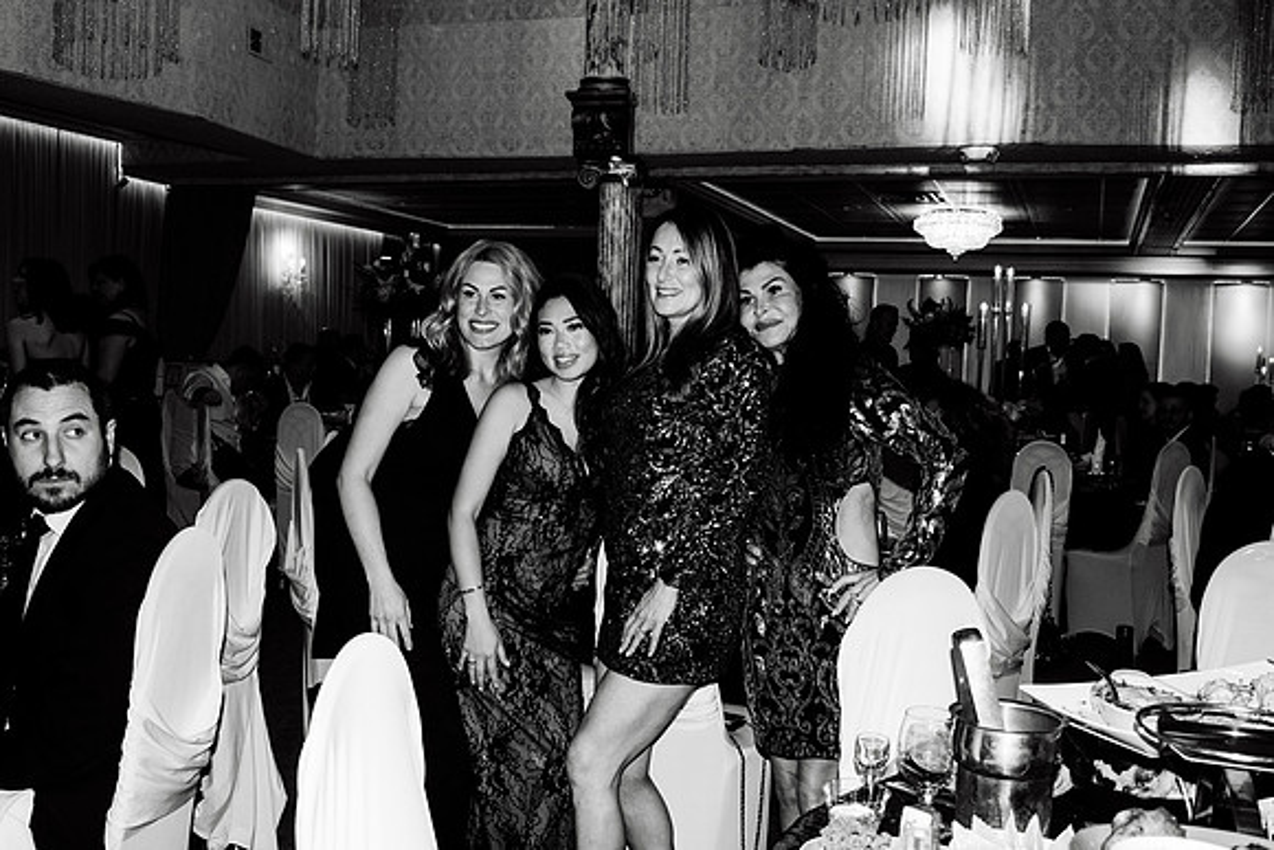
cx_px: 637
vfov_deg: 37.9
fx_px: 1239
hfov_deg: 54.4
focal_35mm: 35
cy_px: 425
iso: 2000
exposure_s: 1/200
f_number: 6.3
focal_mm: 35
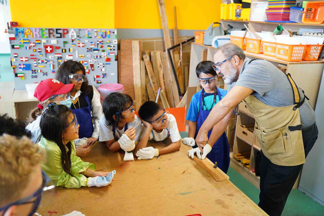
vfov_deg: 42.3
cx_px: 162
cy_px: 108
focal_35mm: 31
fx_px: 279
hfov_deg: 60.3
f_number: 2.8
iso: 2500
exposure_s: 1/200
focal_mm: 31
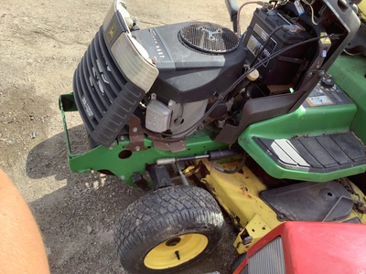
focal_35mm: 31
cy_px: 137
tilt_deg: -47.2
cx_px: 183
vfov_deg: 45.4
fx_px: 328
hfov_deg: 58.4
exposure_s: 1/341
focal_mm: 3.3
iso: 25
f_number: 2.4
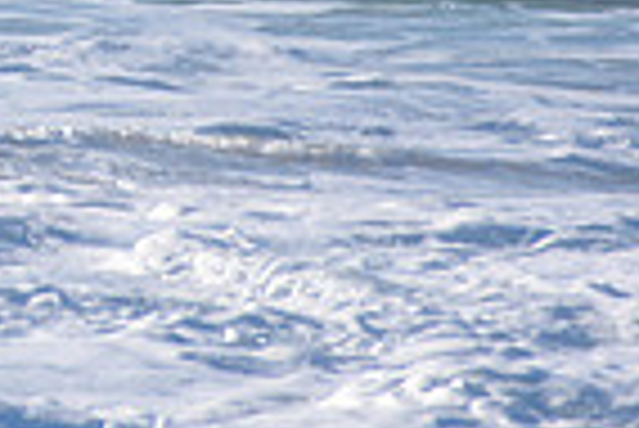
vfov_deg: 0.5
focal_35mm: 3055
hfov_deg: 0.7
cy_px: -421
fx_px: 54281
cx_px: -360
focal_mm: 500
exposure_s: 1/2000
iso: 320
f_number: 5.6
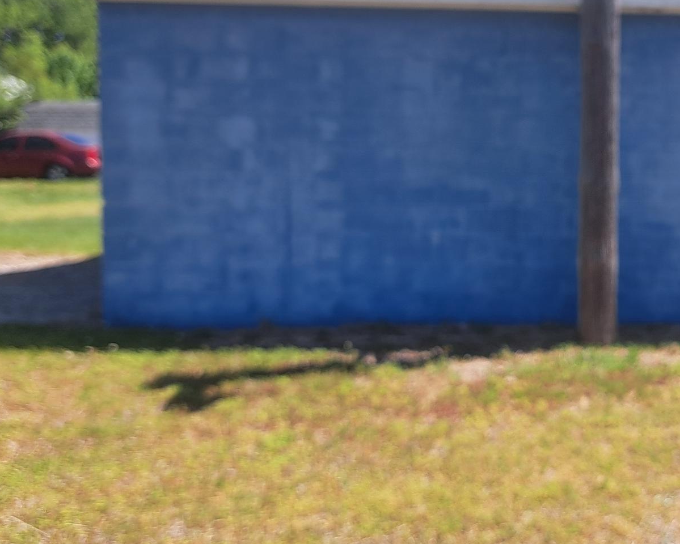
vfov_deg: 37.1
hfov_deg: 43.6
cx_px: 547
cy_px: 205
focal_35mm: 40
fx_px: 805
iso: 50
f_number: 1.8
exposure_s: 1/938
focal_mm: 5.23
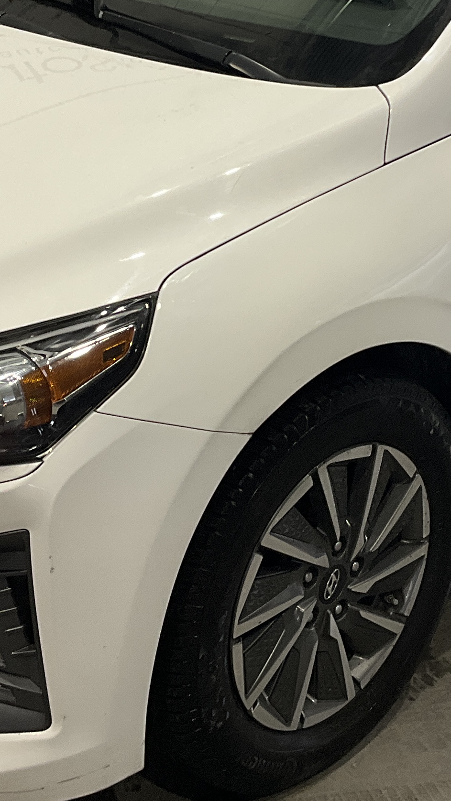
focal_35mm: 76
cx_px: 244
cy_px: 227
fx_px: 1615
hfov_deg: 15.9
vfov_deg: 27.6
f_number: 1.8
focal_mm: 3
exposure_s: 1/120
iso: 50
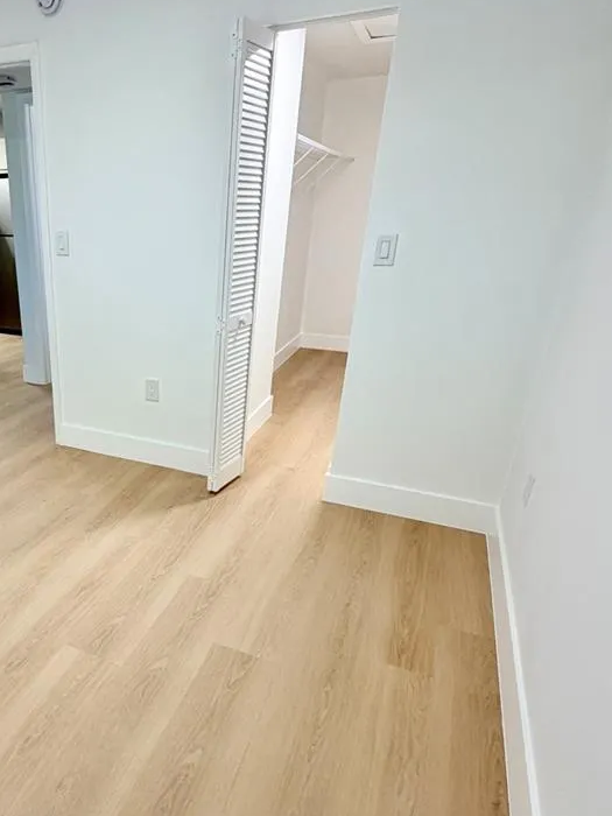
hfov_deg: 53.5
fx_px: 566
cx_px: 133
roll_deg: +0.7
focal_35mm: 24
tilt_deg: -23.6
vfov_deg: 71.3
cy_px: 463
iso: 160
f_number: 2.2
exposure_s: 1/121
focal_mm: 2.22
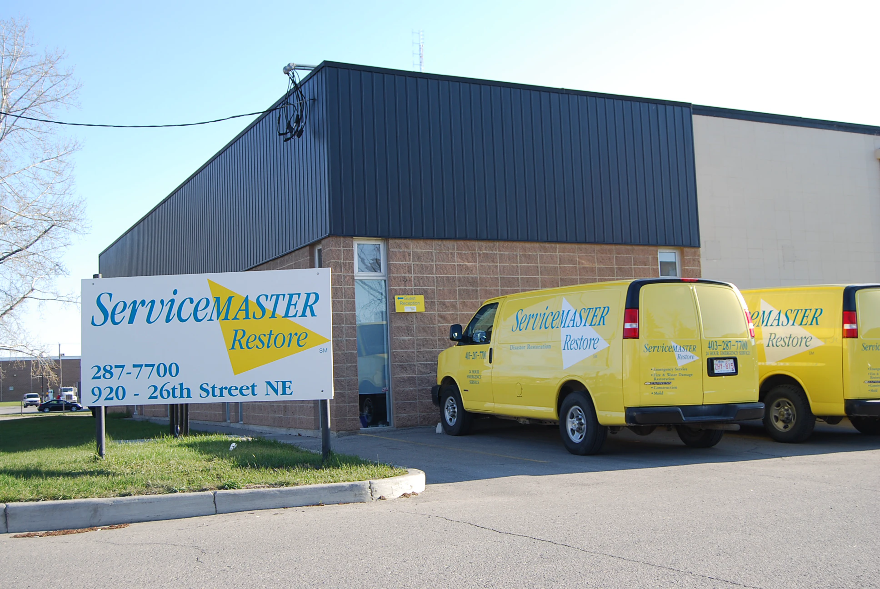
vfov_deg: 32.0
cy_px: 294
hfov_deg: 46.3
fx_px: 1028
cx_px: 440
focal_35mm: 42
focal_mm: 28
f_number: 6.3
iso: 100
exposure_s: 1/160
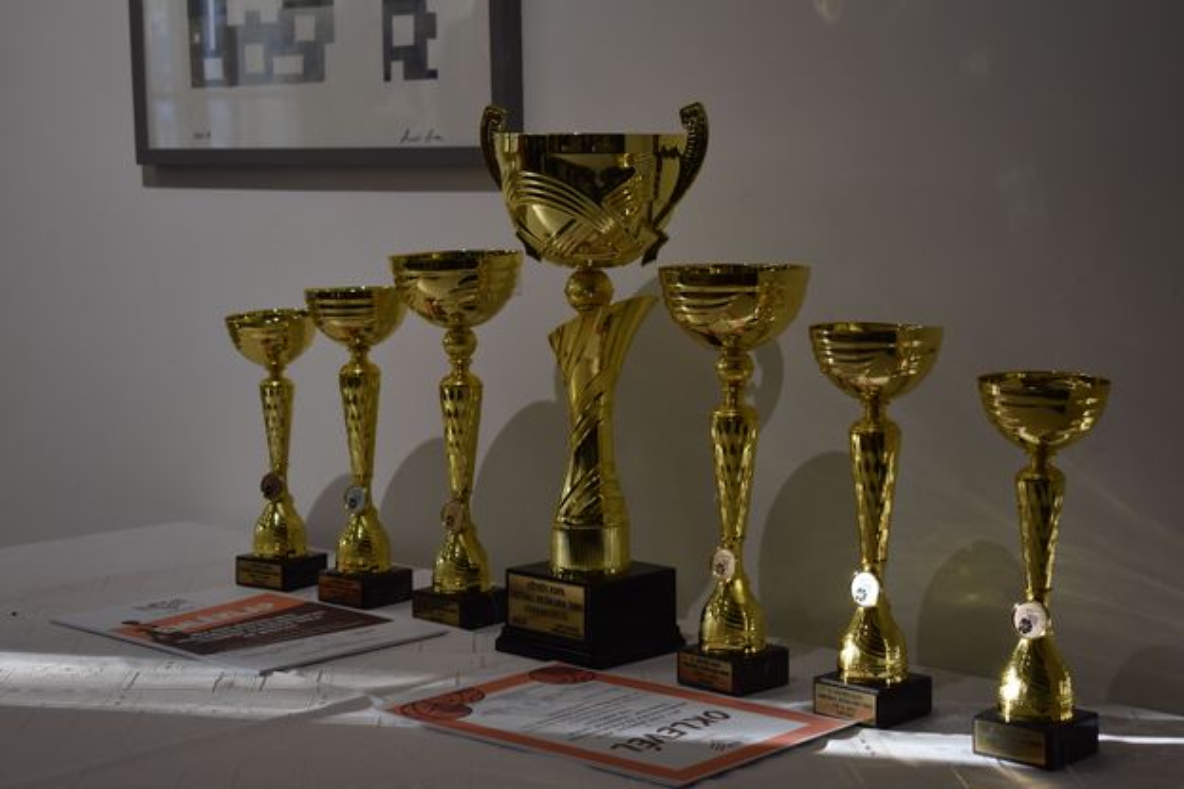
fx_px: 2072
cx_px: 592
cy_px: 394
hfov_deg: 31.9
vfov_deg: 21.6
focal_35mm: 63
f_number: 5
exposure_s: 1/250
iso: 720
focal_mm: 42
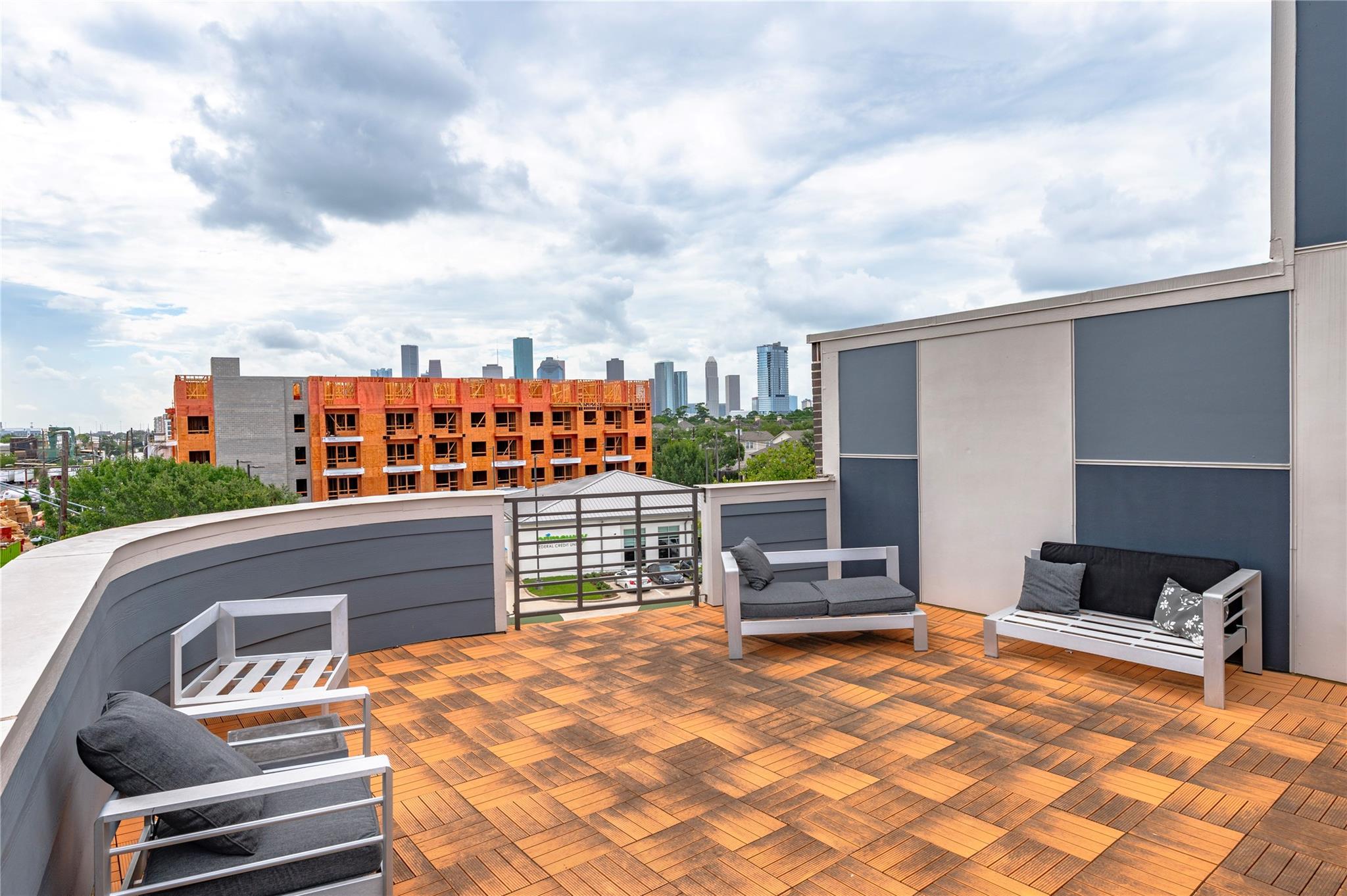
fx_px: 748
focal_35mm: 20
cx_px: 674
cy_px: 448
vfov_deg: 61.8
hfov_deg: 84.0
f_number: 13
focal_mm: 20
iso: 125
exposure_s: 1/160
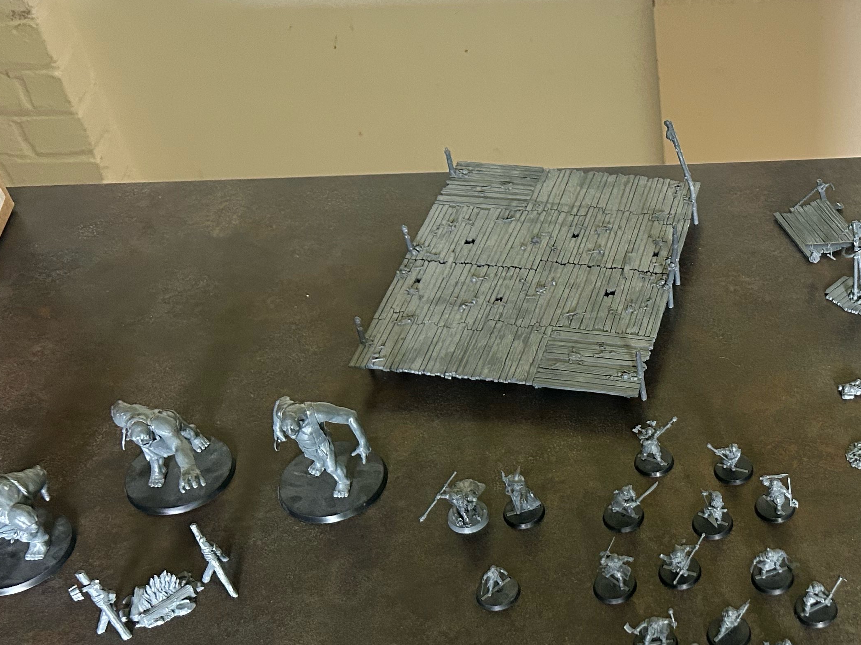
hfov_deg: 36.0
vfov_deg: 28.8
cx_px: 766
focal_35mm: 50
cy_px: 453
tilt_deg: -47.1
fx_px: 1243
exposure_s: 1/60
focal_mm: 5.7
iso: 320
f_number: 1.5
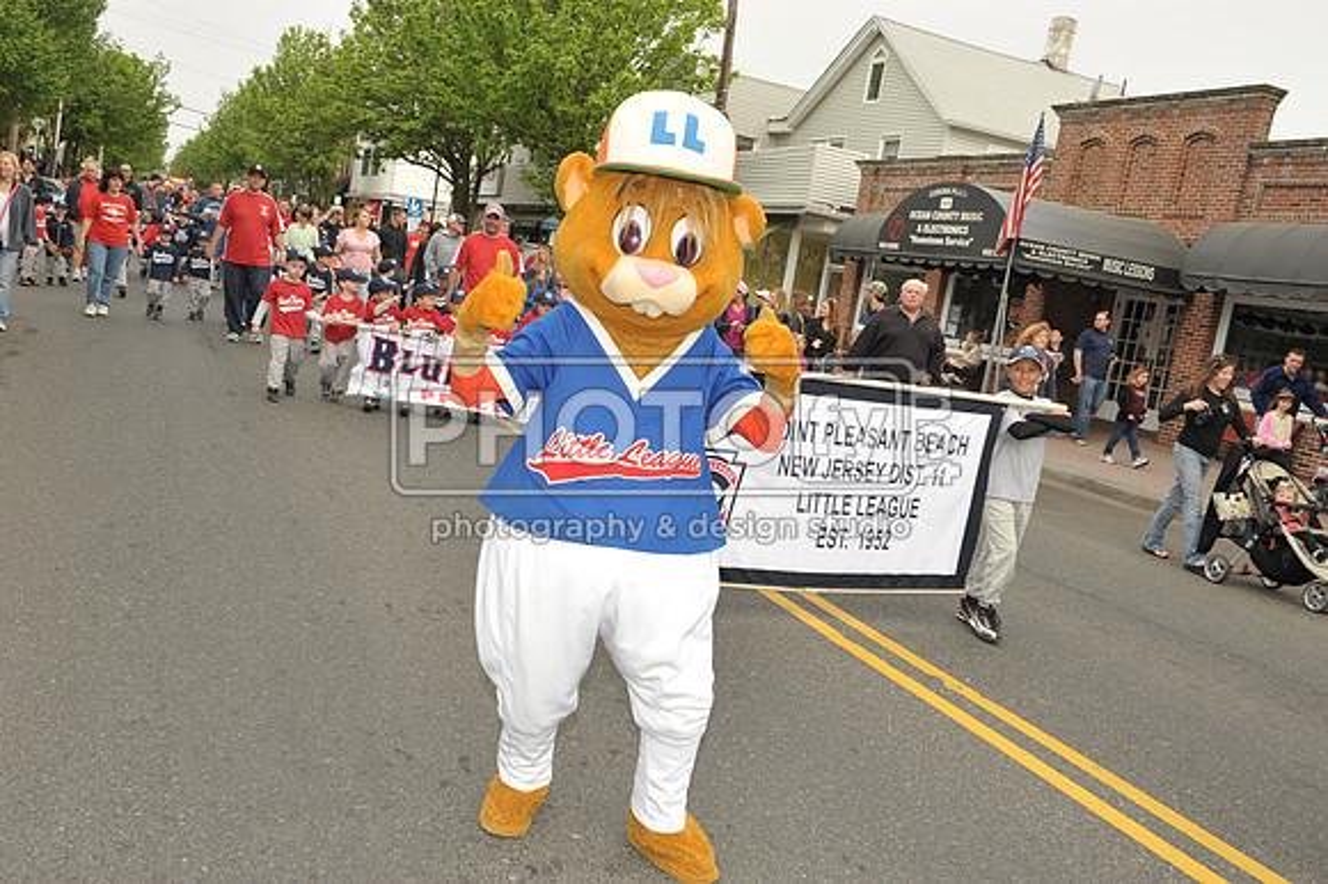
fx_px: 1253
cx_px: 664
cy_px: 442
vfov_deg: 38.8
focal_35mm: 34
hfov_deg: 55.8
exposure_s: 1/250
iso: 400
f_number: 8
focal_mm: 34
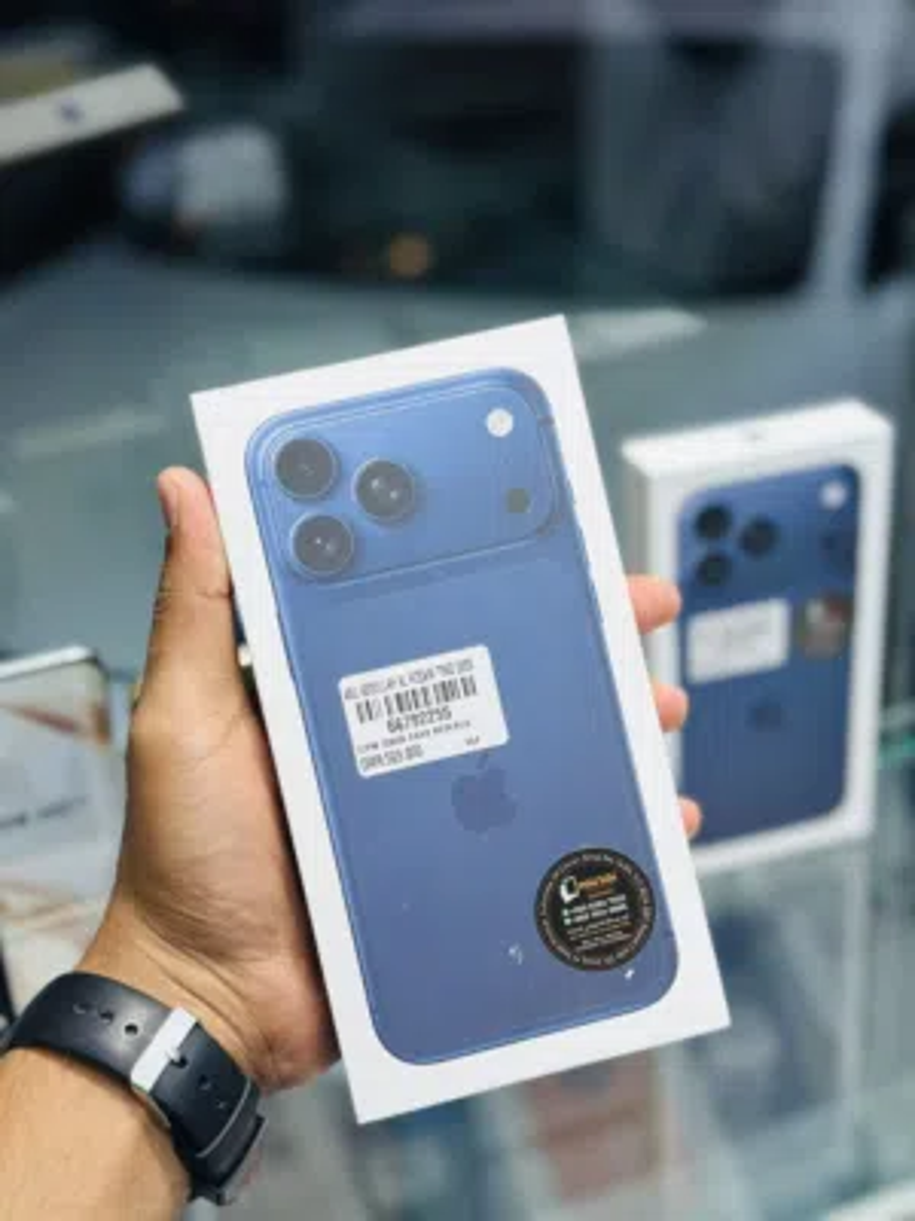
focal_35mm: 48
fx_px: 1692
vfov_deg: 39.7
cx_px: 458
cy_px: 610
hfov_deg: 30.3
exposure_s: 1/935
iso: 80
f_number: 1.78
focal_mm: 6.86
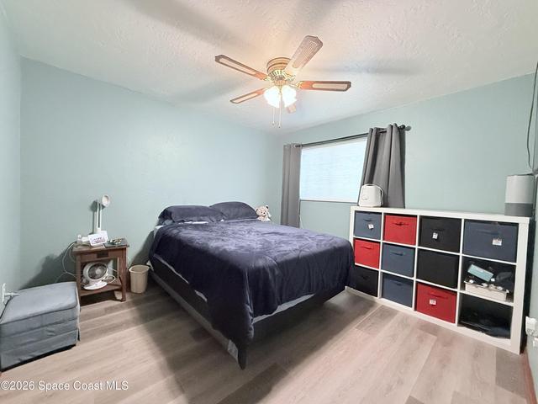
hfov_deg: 102.1
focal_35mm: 14
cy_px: 202
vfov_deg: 85.7
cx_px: 269
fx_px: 218
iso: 500
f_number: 2.2
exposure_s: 1/60
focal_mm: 2.22
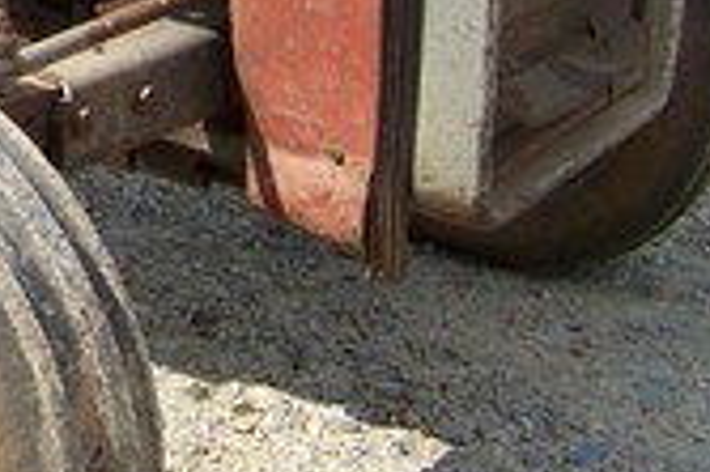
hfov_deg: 15.7
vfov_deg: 10.7
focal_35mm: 122
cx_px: -298
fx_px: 2404
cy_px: -306
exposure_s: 1/640
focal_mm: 5.85
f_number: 2.8
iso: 64
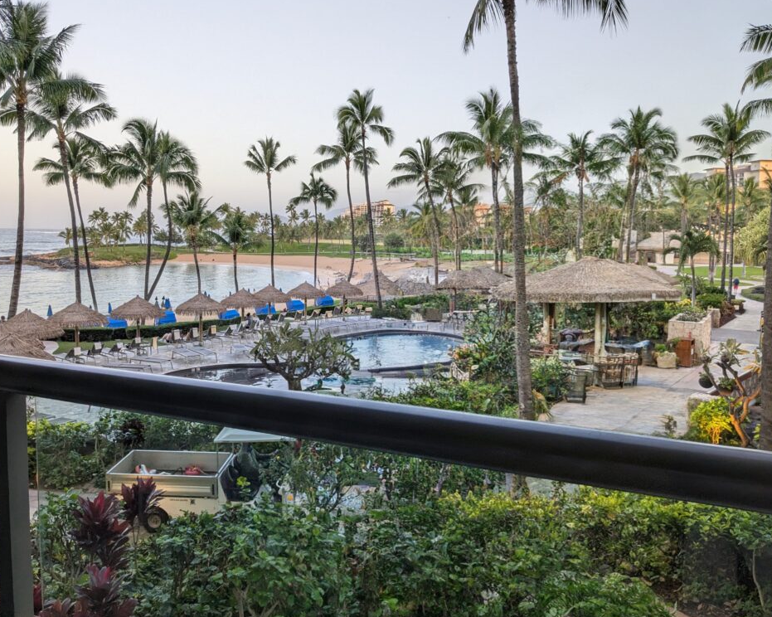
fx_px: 662
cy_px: 302
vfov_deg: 49.9
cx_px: 372
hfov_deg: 60.5
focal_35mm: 29
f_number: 1.73
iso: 52
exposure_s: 1/316
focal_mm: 4.38
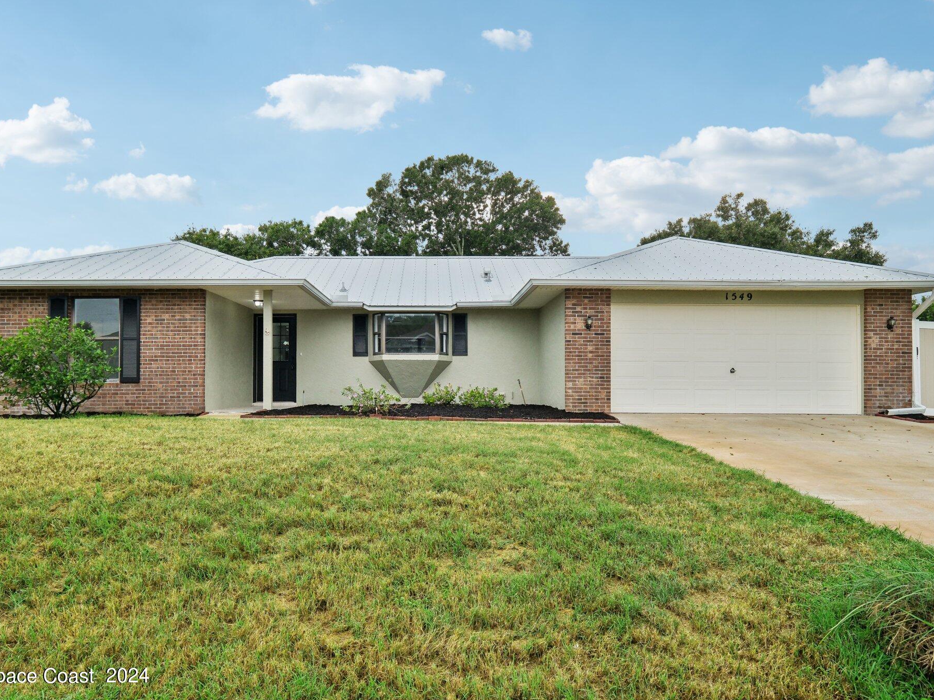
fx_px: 620
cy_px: 353
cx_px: 447
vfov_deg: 58.9
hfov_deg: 73.9
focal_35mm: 23
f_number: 8
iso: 400
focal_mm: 13.8
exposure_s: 1/240
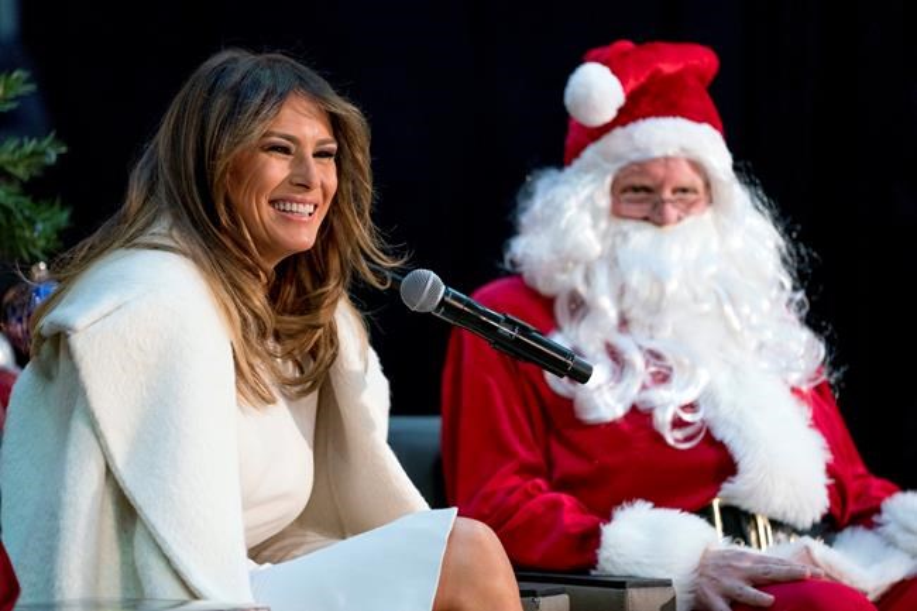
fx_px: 4634
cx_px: 458
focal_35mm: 182
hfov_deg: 11.3
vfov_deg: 7.5
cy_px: 306
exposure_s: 1/320
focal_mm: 182
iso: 3200
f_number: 2.8
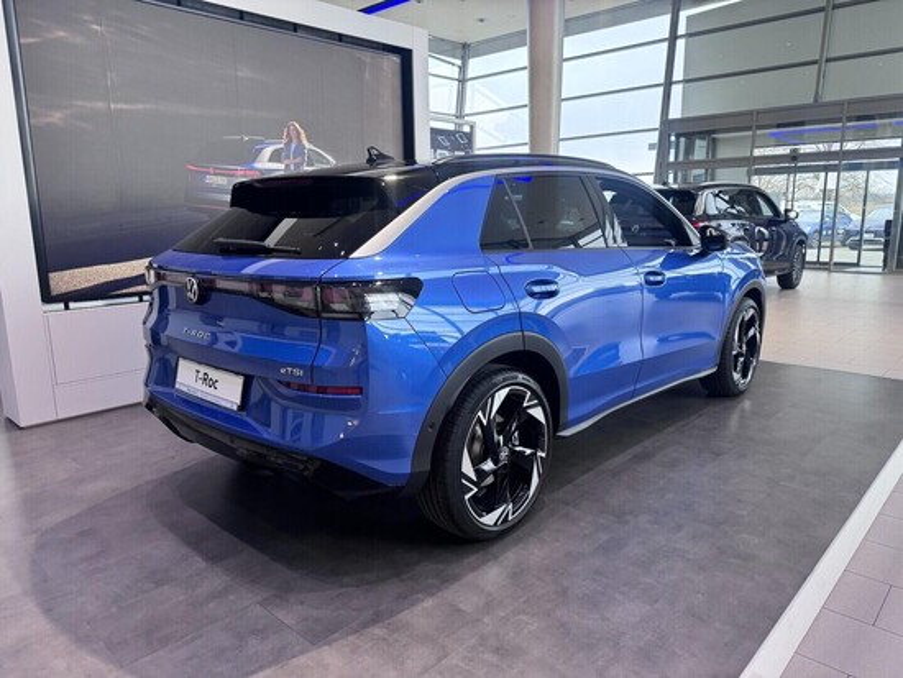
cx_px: 452
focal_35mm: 24
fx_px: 626
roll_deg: +0.9
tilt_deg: -10.1
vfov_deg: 56.9
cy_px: 339
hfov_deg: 71.6
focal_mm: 6.76
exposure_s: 1/100
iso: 200
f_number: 1.78
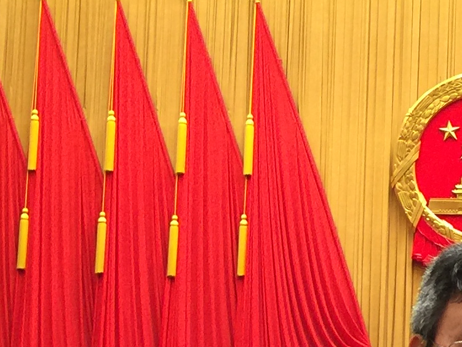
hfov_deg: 15.2
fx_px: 1681
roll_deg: -0.7
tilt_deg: +5.4
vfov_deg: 11.7
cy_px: 288
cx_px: 507
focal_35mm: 126
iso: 50
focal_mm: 4.15
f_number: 2.2
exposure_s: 1/15
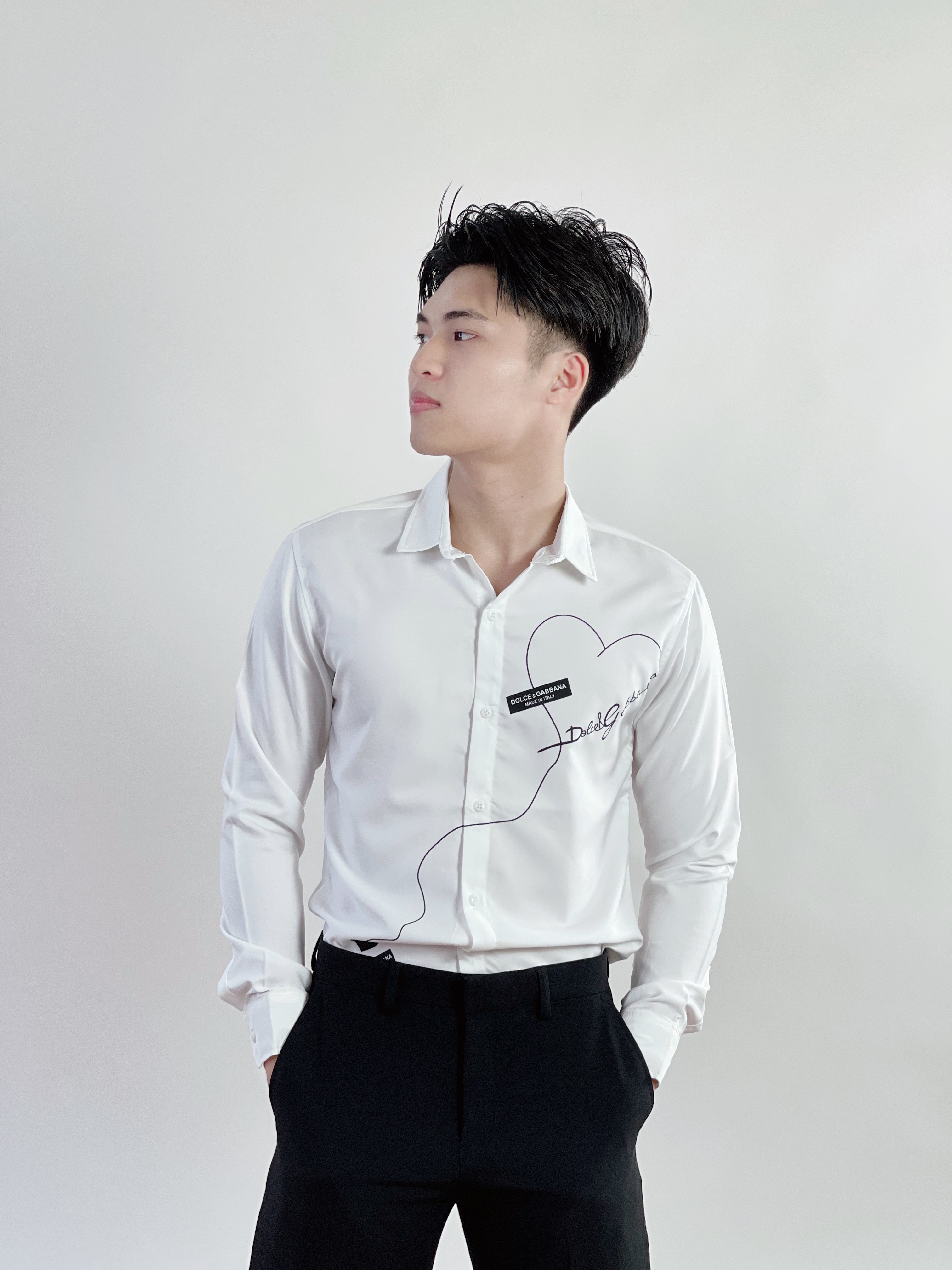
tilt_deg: -0.7
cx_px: 476
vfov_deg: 30.3
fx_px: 2347
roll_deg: -1.4
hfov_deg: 22.9
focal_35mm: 64
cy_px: 635
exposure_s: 1/100
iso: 100
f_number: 2.2
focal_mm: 7.5
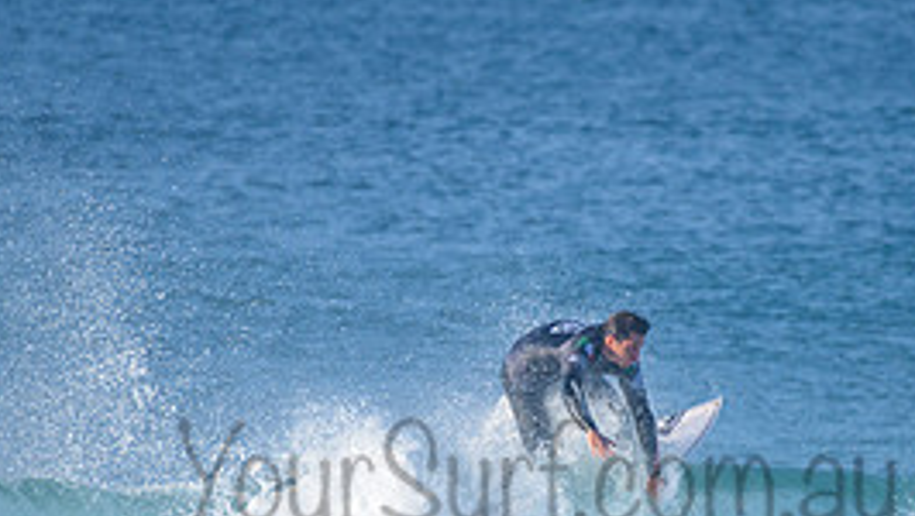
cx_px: 533
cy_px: 442
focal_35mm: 1177
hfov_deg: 1.8
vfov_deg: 1.0
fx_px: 28574
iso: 360
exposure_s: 1/2000
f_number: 5.6
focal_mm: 500
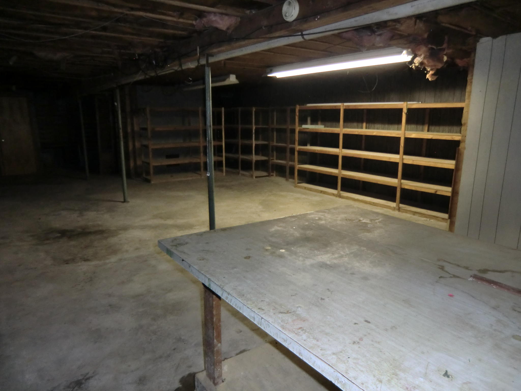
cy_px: 196
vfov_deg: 56.8
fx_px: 361
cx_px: 260
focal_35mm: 24
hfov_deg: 71.6
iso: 400
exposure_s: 1/30
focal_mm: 4.3
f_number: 3.2
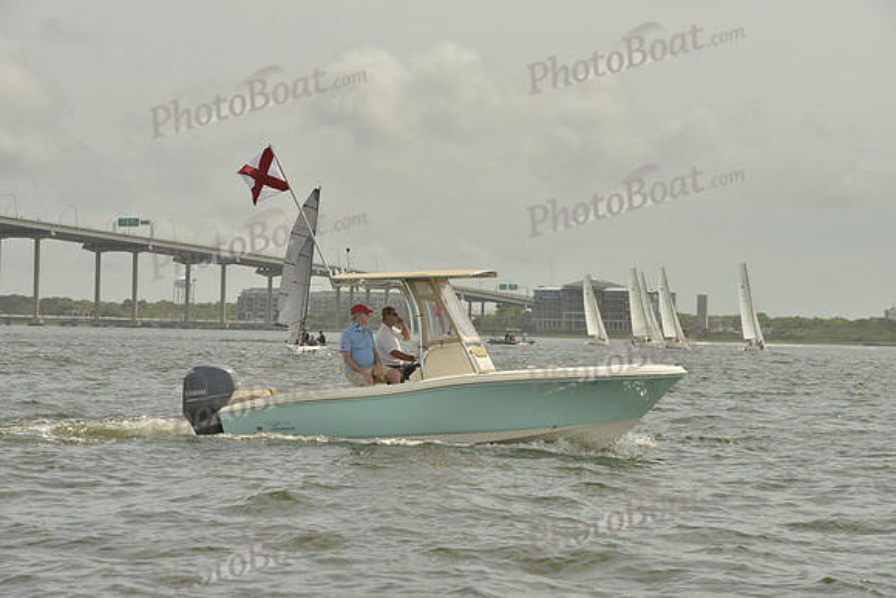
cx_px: 448
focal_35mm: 116
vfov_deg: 11.8
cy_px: 299
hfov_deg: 17.6
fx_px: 2888
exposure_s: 1/1000
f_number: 10
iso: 280
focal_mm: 116
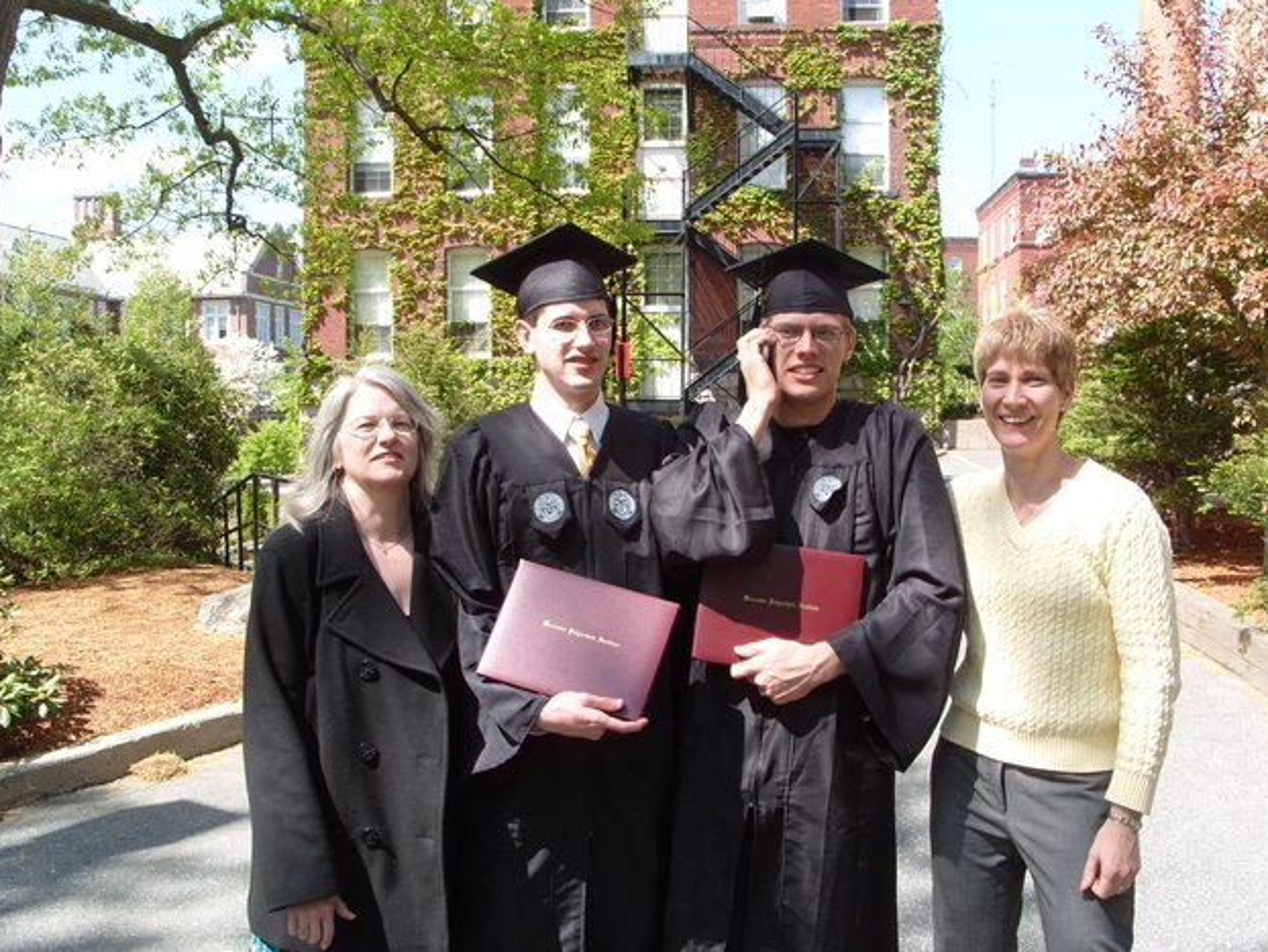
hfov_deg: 51.3
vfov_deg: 39.7
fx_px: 1319
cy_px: 481
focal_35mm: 36
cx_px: 644
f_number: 4.8
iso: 80
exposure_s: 1/250
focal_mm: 7.8
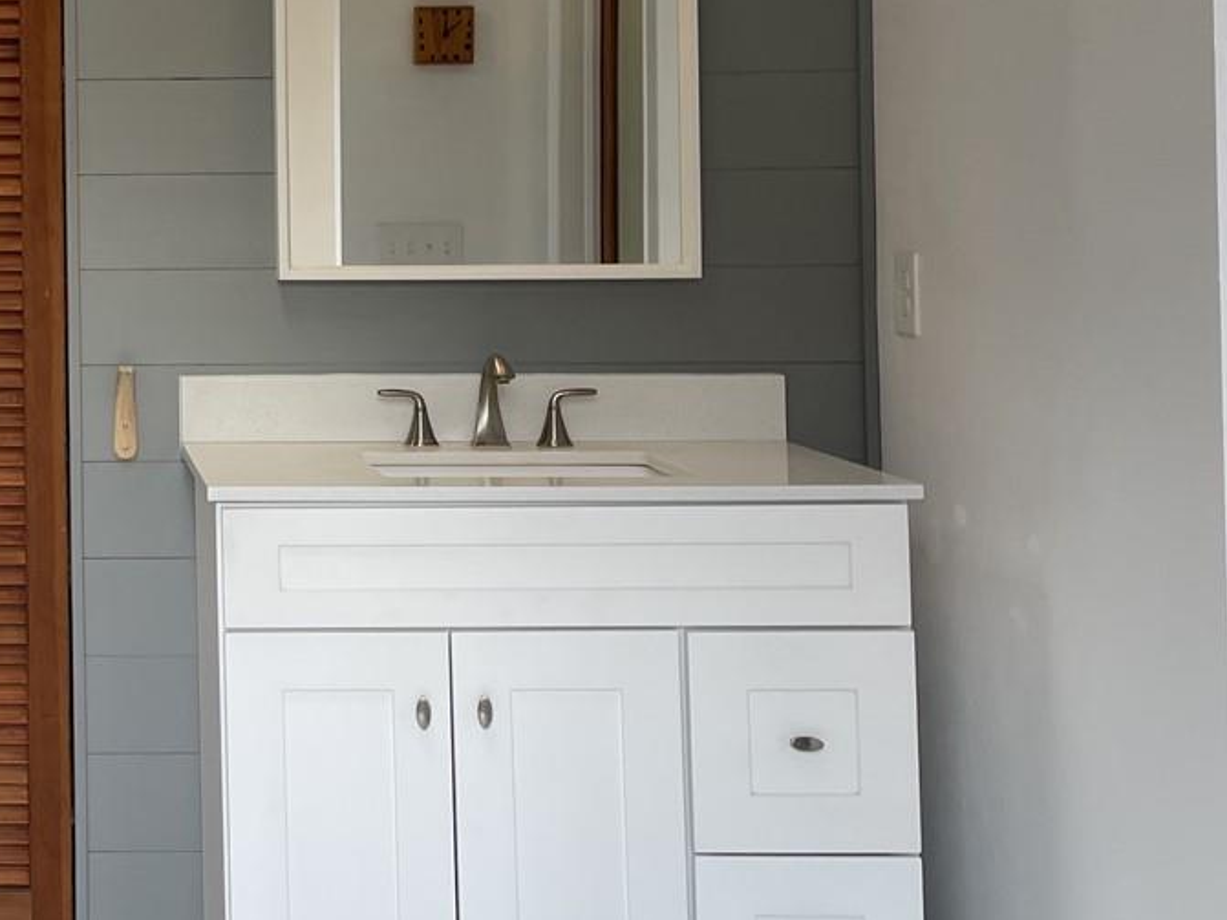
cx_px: -29
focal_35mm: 62
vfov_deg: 23.3
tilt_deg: +1.6
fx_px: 2197
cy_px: 183
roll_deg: +0.3
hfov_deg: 29.0
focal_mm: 4.2
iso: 32
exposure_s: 1/142
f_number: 1.6
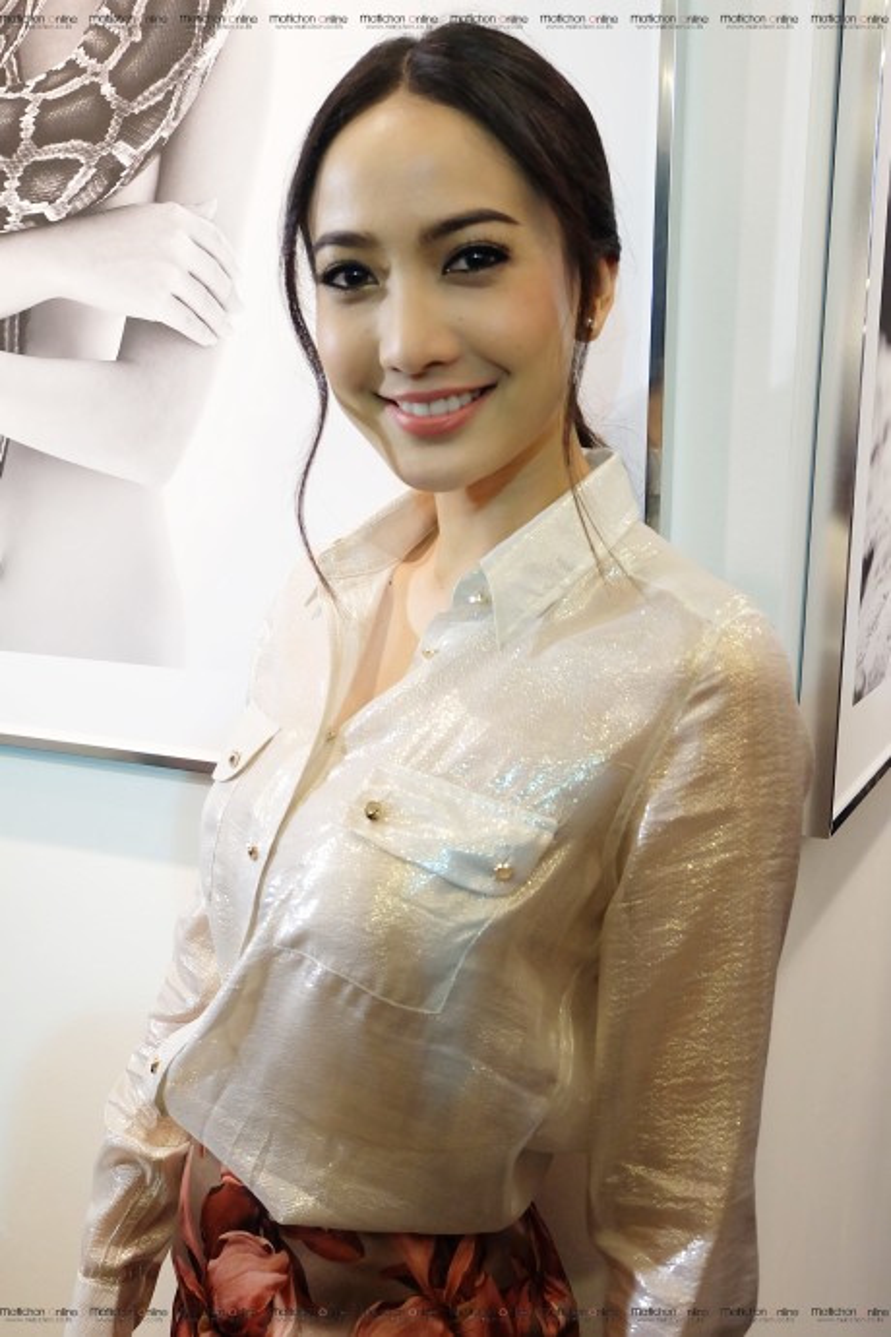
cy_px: 668
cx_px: 446
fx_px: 1114
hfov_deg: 43.6
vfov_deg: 61.9
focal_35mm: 30
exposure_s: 1/70
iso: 1600
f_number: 3.8
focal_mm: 20.1
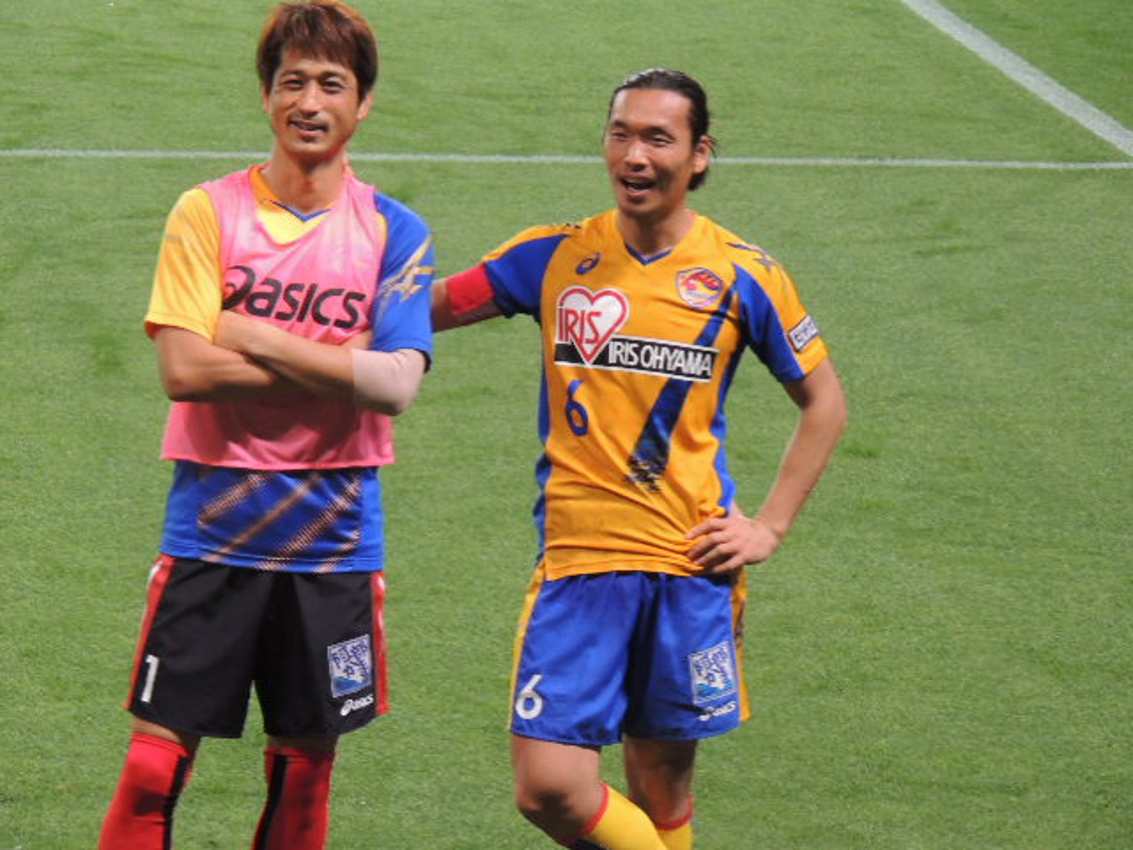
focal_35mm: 225
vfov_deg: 6.6
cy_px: 425
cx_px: 566
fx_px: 7364
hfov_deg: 8.8
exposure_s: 1/50
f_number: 4.6
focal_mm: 40.1
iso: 560
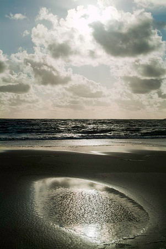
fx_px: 414
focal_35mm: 60
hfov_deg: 22.7
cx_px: 83
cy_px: 124
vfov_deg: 33.4
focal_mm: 40
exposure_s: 1/350
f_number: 9.5
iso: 200
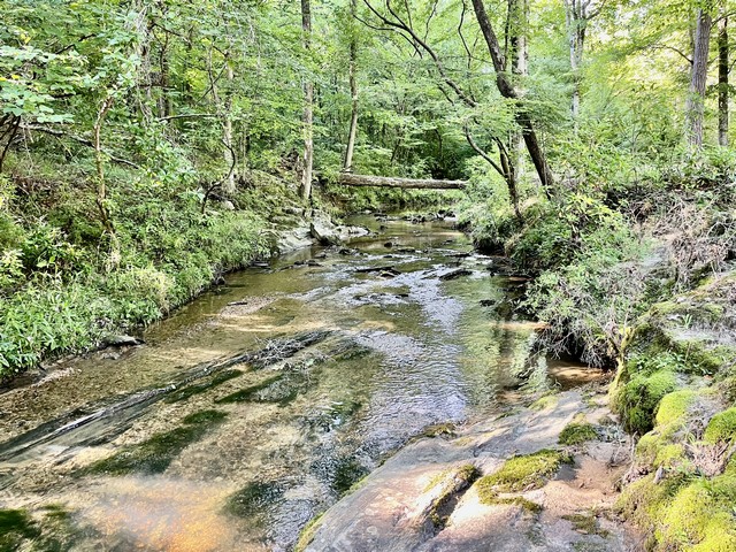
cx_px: 368
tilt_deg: -9.3
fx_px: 553
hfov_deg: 67.3
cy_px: 276
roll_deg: +0.6
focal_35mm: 26
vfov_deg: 53.1
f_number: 1.6
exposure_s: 1/60
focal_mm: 5.1
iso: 160
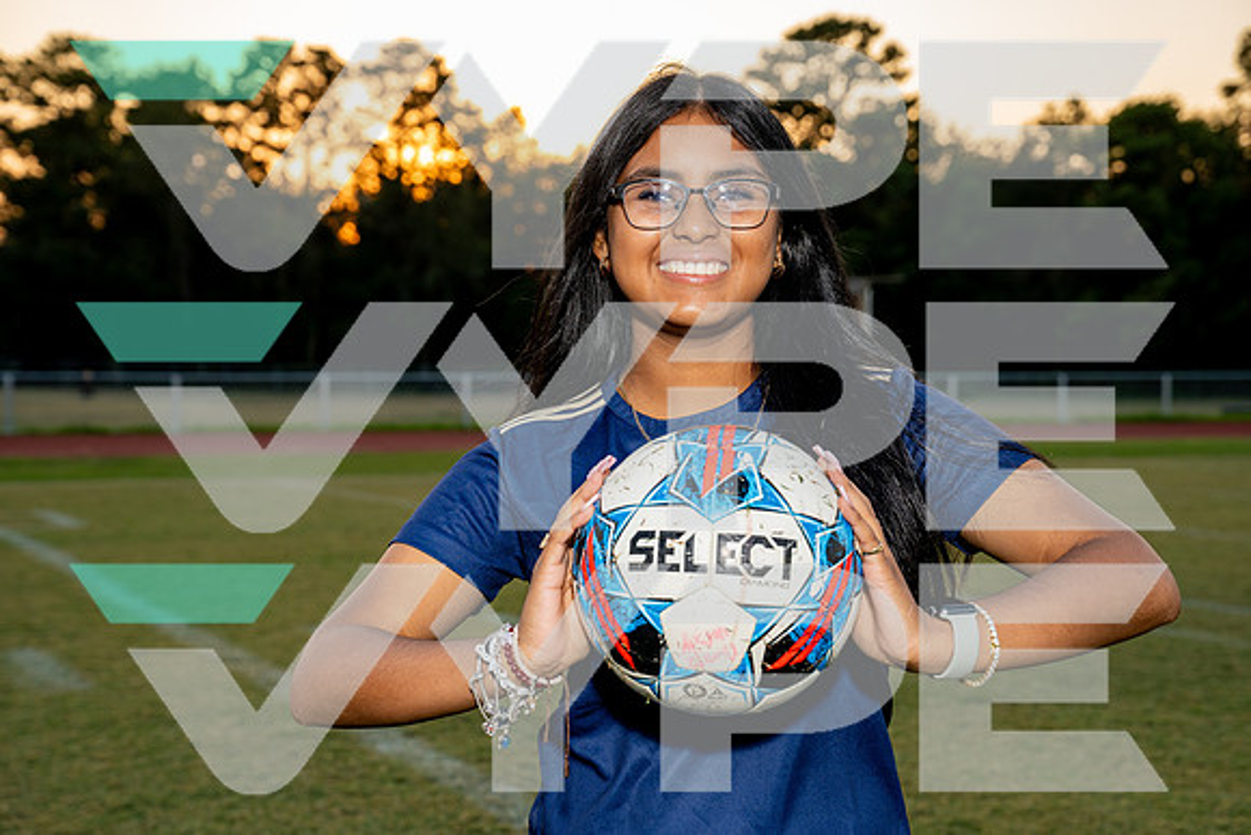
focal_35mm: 59
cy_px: 418
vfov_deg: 22.9
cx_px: 626
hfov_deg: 33.7
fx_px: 2064
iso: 500
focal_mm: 59
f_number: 5.6
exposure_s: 1/250
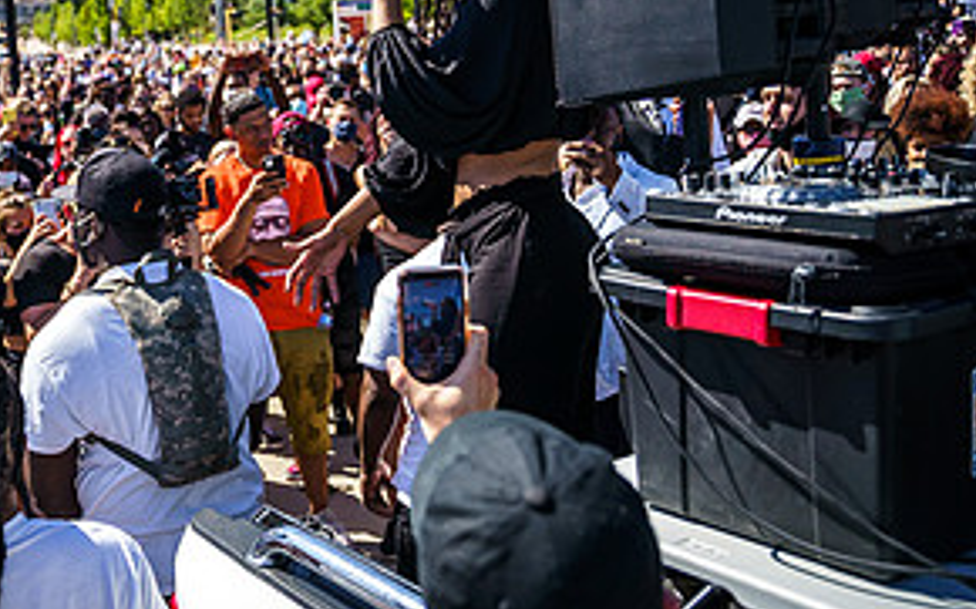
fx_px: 1303
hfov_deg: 38.7
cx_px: 128
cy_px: 82
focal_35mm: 49
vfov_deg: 25.6
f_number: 2.8
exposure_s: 1/2500
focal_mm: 24
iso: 200
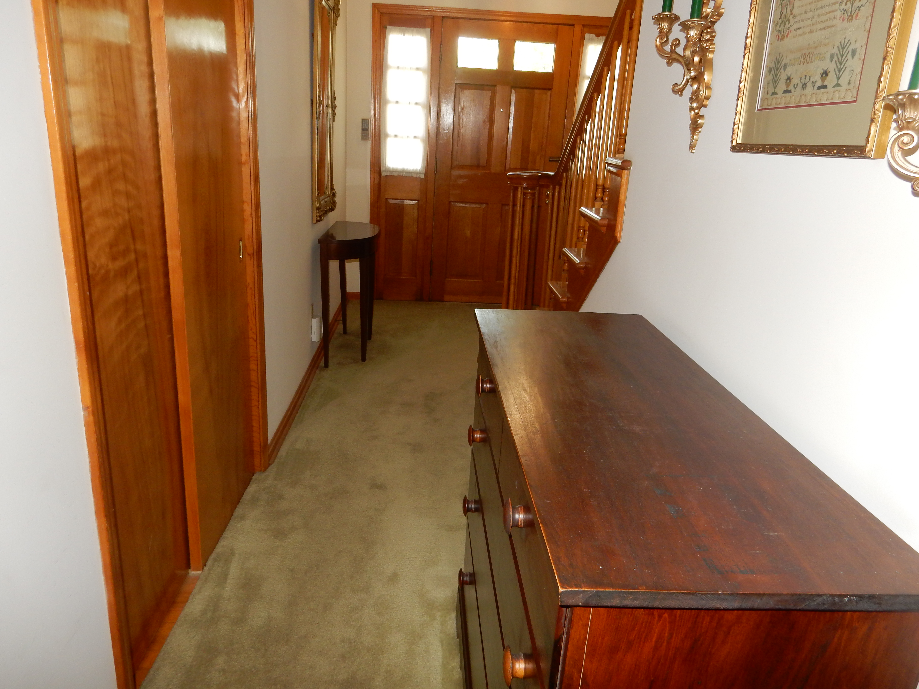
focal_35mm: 25
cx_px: 460
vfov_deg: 54.9
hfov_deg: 69.4
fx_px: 664
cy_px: 344
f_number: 3.7
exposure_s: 1/30
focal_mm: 4.5
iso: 200
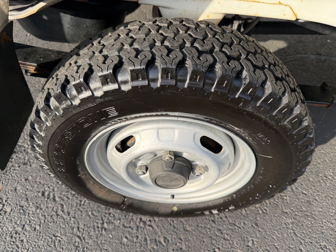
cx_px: 168
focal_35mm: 24
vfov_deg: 56.8
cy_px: 126
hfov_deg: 71.6
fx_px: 233
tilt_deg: -51.5
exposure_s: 1/1464
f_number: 1.78
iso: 100
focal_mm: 6.76
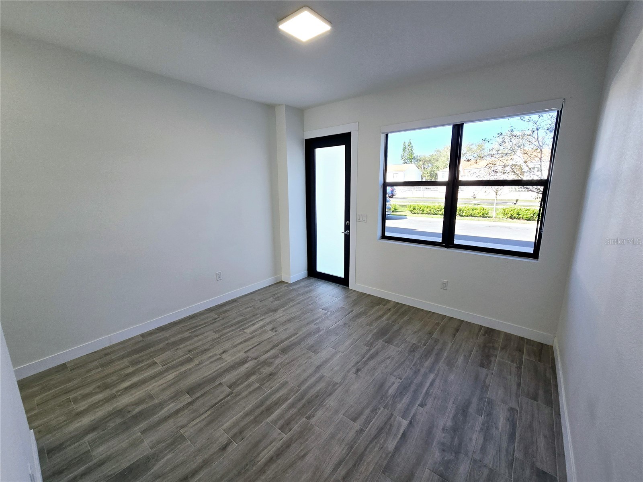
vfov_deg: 89.9
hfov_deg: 106.2
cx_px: 322
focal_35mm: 13
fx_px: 241
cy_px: 241
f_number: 2.2
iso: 50
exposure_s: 1/132
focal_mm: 2.2
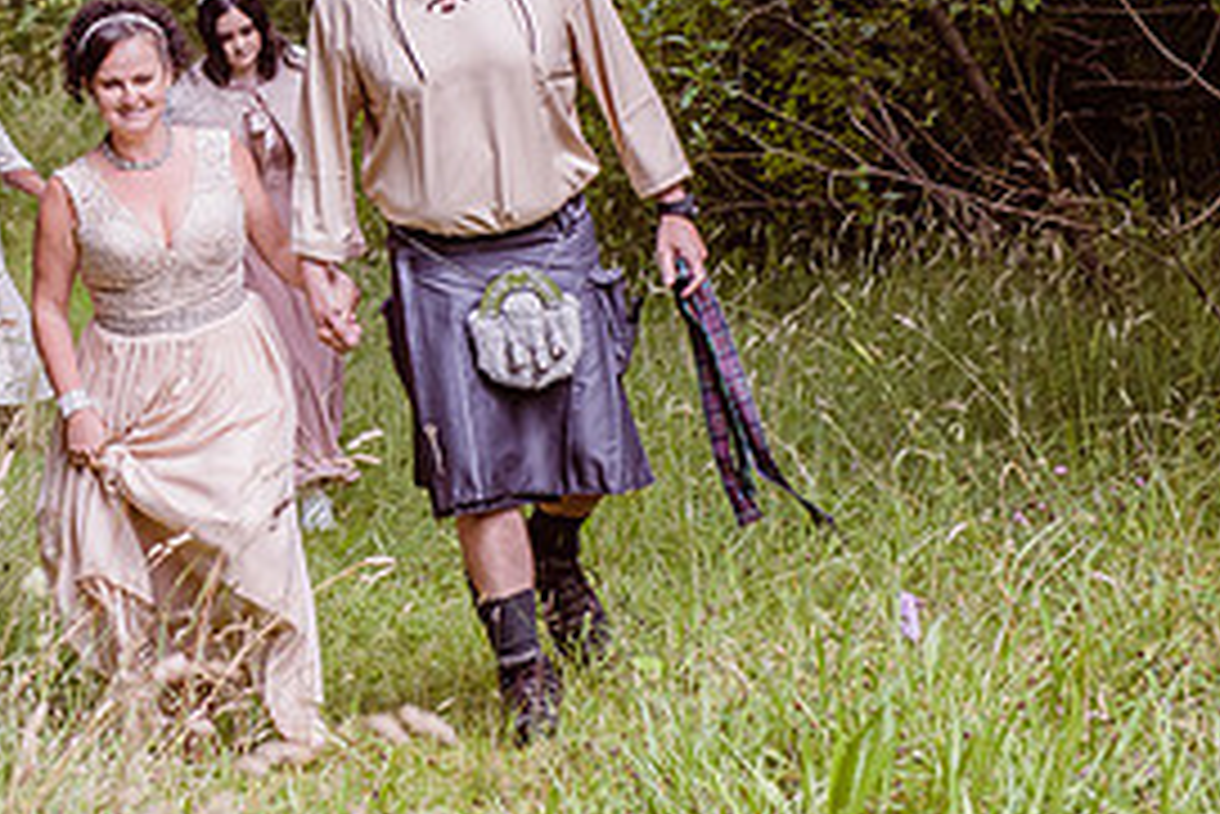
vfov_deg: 9.1
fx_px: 5086
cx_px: -36
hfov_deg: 13.5
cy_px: 56
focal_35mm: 150
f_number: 4.5
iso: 400
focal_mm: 70
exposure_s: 1/800
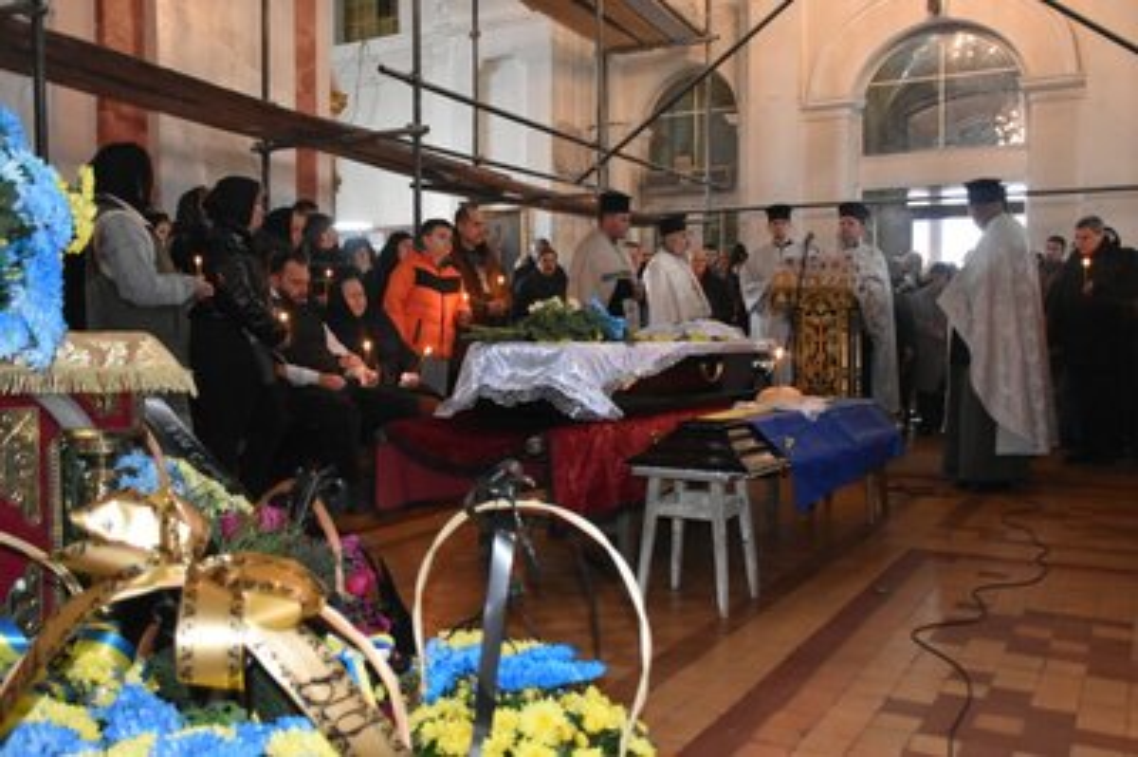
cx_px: 569
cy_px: 378
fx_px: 1042
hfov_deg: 57.3
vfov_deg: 39.9
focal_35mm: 33
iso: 4000
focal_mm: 22
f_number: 3.5
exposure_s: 1/60
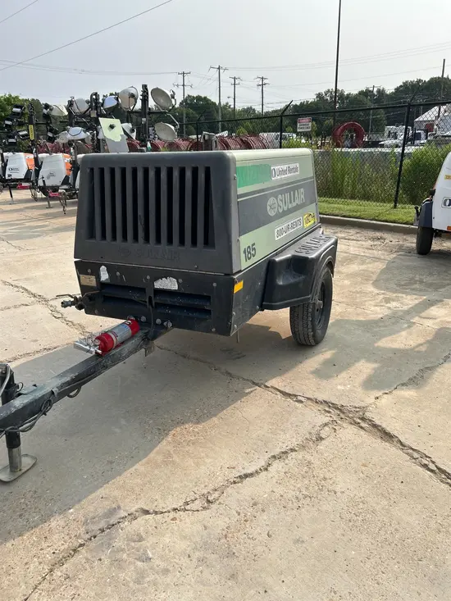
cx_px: 226
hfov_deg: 53.1
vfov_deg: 67.3
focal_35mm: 26
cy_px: 300
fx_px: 452
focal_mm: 5.7
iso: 50
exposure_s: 1/3165
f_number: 1.5
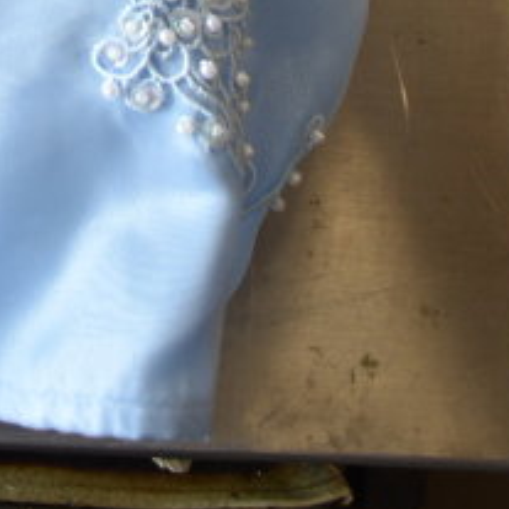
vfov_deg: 11.4
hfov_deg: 12.7
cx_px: -42
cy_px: -572
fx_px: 2246
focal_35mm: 135
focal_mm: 24
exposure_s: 1/60
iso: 200
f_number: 4
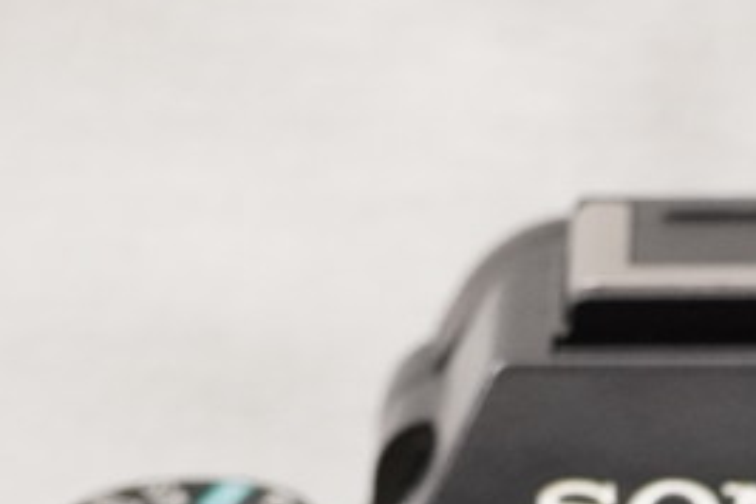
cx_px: 1150
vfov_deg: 4.6
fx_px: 6048
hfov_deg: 7.0
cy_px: 1327
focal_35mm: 288
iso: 1000
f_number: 5.6
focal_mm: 32
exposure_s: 1/60
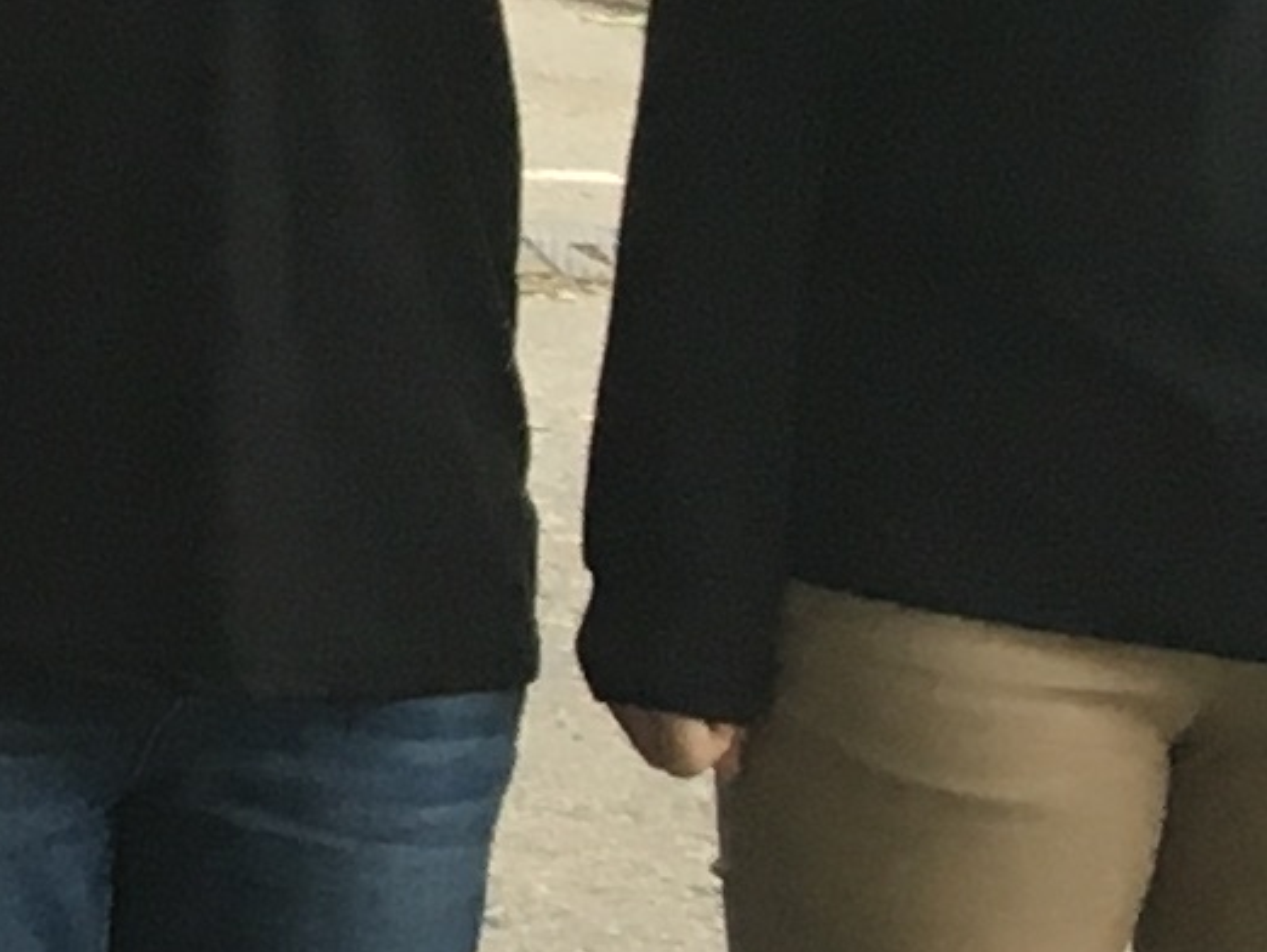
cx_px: -3002
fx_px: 8203
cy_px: -262
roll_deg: -0.6
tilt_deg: -7.2
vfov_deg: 6.6
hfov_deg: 7.4
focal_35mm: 224
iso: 32
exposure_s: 1/33
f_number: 2.2
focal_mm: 4.15
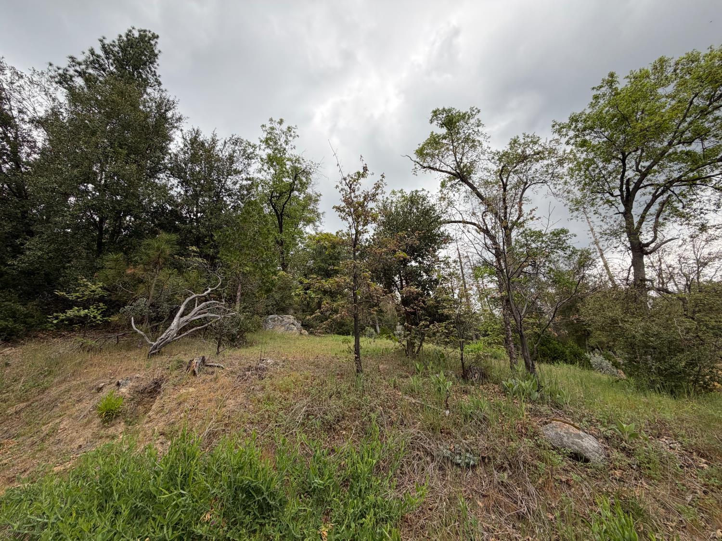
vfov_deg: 85.7
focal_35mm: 14
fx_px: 292
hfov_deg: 102.1
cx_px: 361
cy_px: 270
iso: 50
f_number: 2.2
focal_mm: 2.22
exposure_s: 1/502
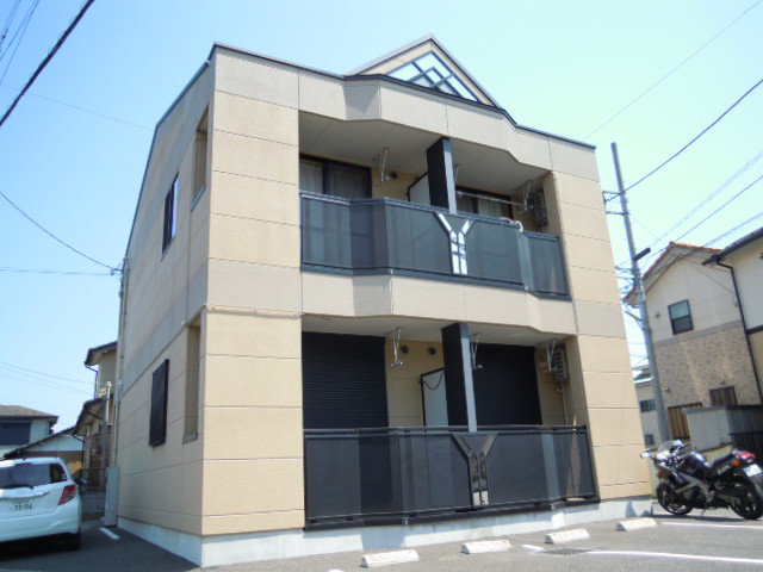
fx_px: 617
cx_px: 382
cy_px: 286
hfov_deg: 63.4
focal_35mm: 28
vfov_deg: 49.7
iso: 100
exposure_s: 1/800
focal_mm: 5
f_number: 2.7
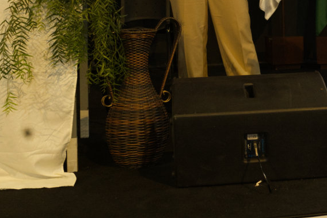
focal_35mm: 74
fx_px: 672
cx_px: 299
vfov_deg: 18.1
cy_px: 20
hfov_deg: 26.4
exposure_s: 1/100
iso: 5000
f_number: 5.6
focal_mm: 35
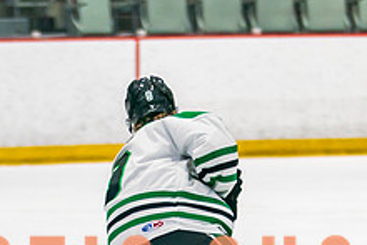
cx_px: 275
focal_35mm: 682
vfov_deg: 2.0
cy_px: 335
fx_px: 6957
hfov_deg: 3.0
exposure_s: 1/640
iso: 320
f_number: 2.8
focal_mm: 130
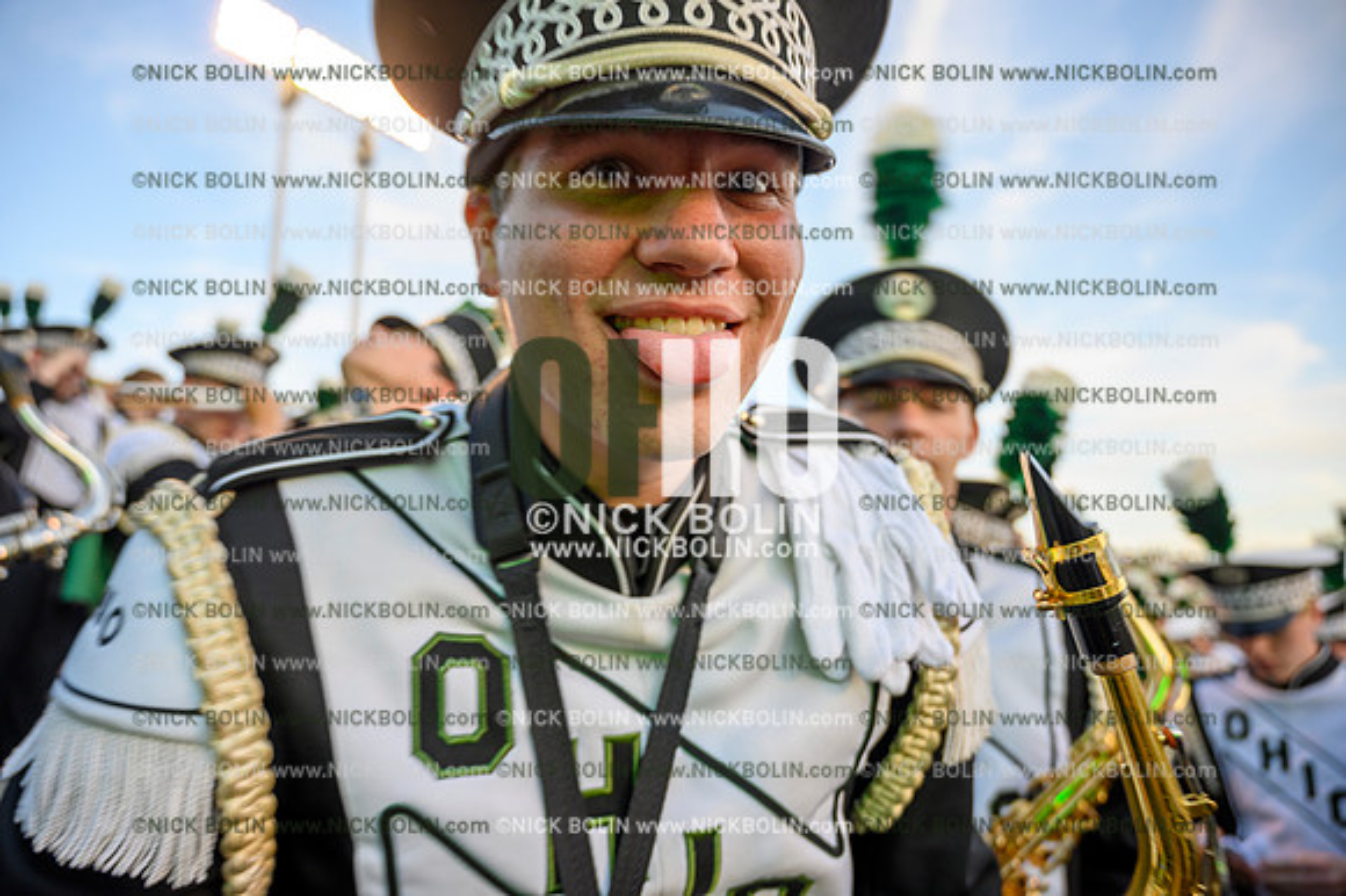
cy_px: 448
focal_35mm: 24
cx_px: 673
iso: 100
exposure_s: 1/50
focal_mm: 24
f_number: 4
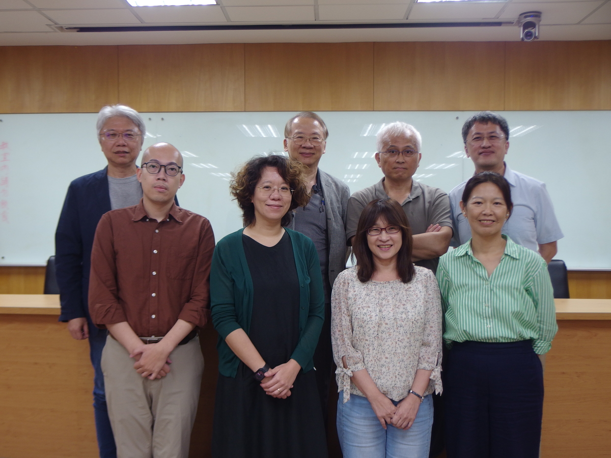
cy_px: 229
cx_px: 306
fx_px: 671
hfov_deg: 49.0
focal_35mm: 38
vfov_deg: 37.7
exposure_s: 1/60
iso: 125
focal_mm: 8.1
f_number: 2
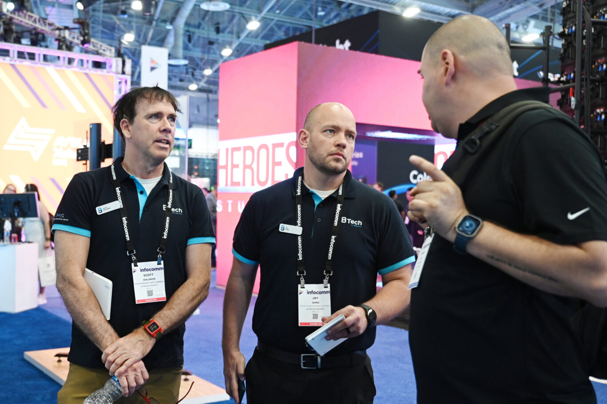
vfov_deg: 38.8
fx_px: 573
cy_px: 202
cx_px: 304
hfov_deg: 55.8
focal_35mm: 34
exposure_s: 1/125
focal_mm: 34
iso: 1250
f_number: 3.2
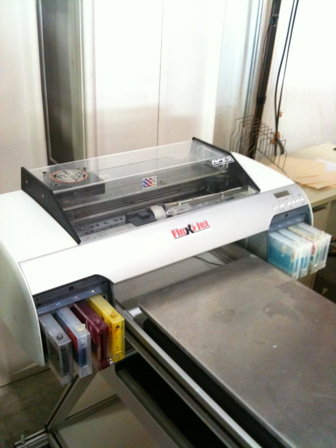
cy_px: 224
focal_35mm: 35
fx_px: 453
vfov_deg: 52.6
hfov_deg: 40.7
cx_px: 168
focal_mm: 3.85
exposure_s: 1/17
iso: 320
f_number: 2.8
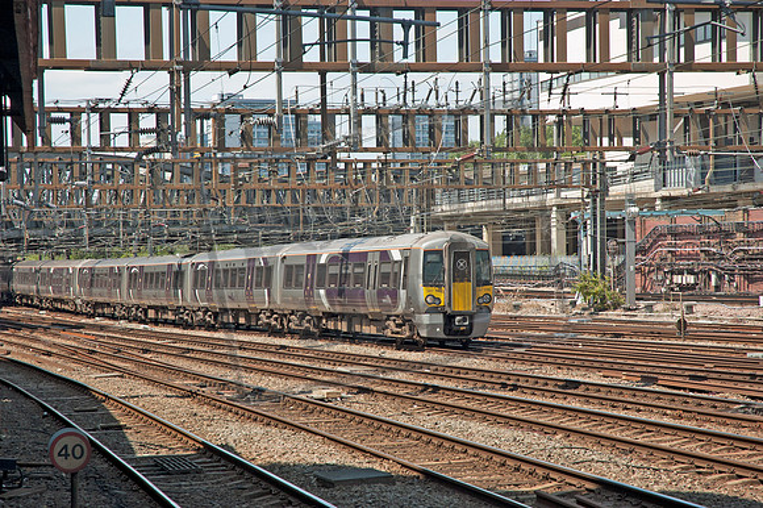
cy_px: 254
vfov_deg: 13.0
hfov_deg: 19.5
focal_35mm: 105
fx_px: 2224
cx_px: 382
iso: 320
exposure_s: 1/500
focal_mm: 70
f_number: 5.6
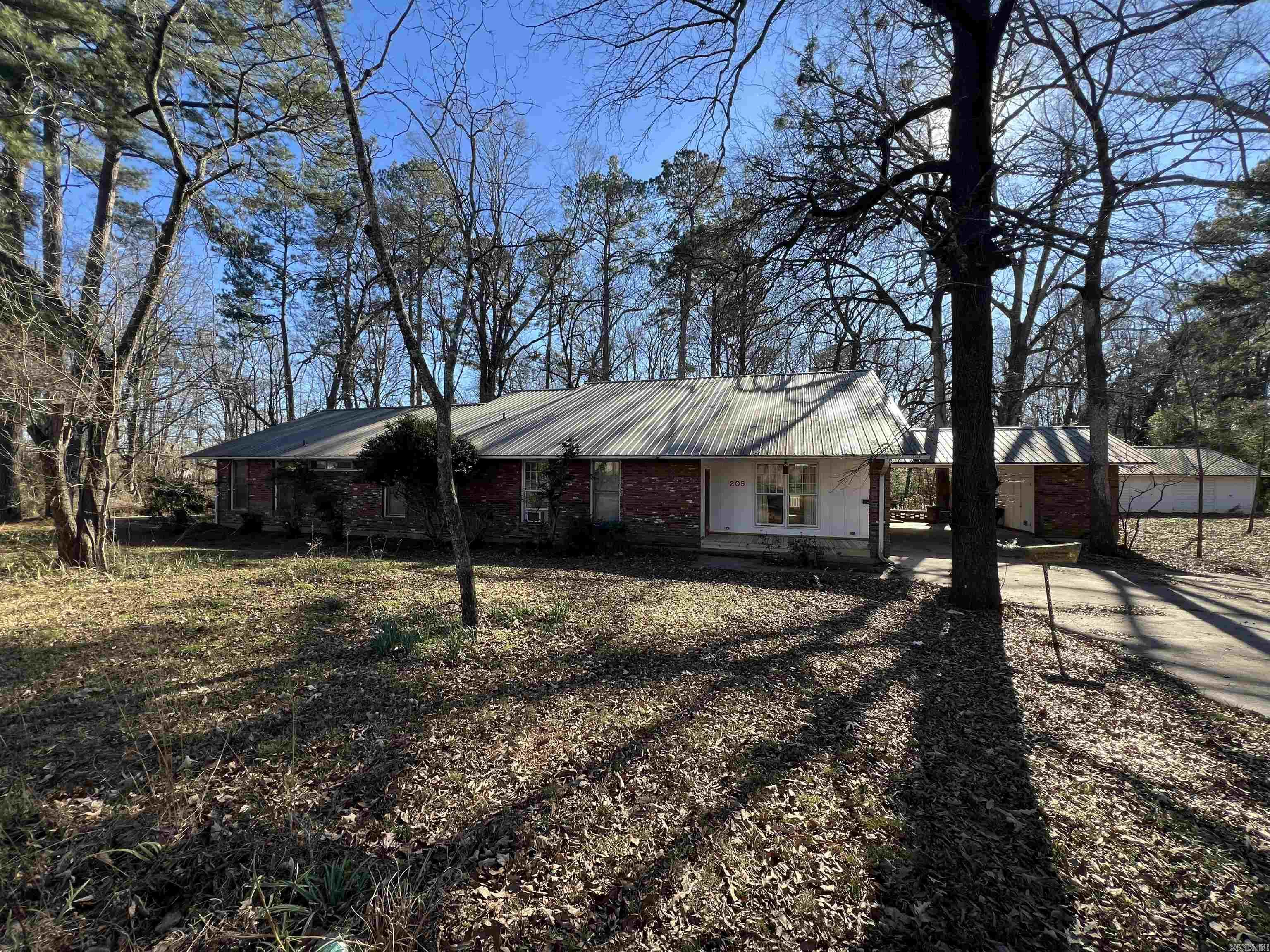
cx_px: 635
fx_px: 477
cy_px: 476
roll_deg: -0.6
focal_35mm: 13
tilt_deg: -0.6
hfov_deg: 106.2
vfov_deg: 89.9
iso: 32
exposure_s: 1/385
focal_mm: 1.57
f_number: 1.8
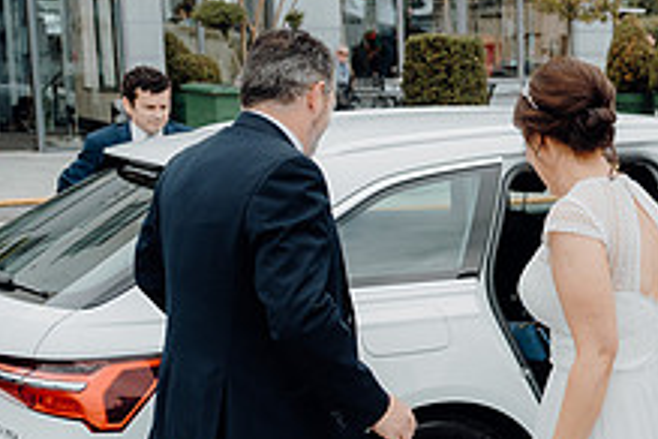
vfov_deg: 19.7
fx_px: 1261
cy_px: 272
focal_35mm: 69
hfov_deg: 27.9
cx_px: 622
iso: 125
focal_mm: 26
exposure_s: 1/800
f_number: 2.8
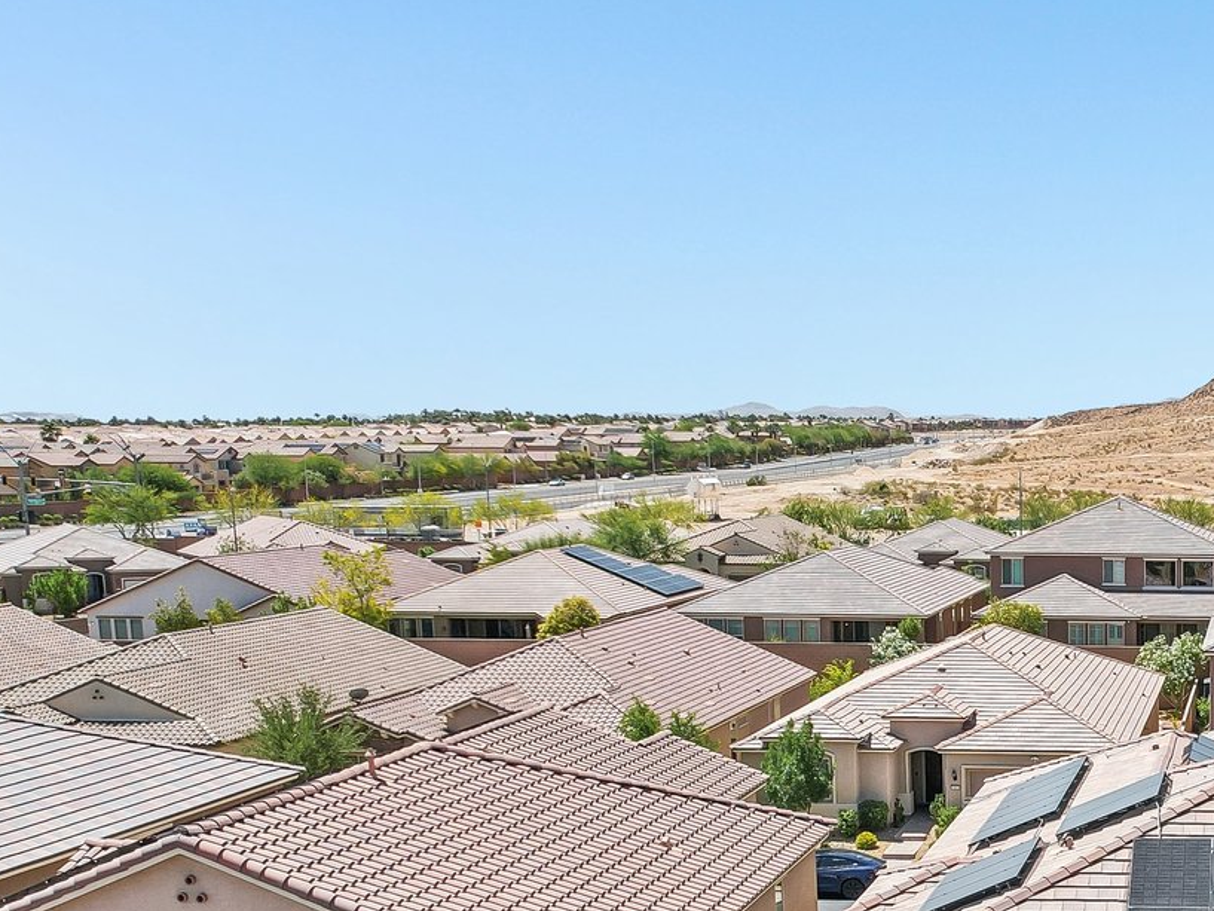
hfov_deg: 33.1
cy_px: 863
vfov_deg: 26.4
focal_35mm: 53
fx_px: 1859
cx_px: 1218
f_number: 2.8
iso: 130
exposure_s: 1/1500
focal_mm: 8.4
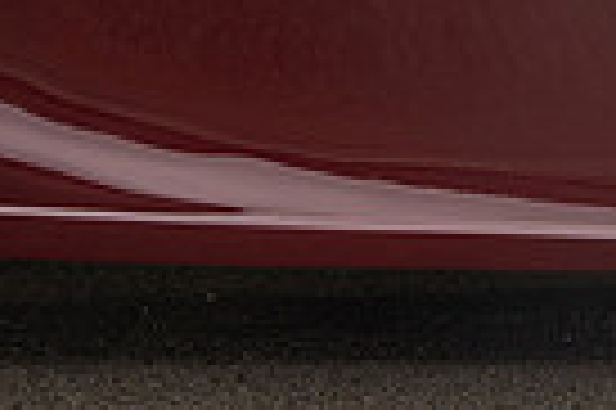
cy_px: -444
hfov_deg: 13.1
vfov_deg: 8.4
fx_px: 2615
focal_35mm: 153
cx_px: 719
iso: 200
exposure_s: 1/160
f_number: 5.6
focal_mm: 36
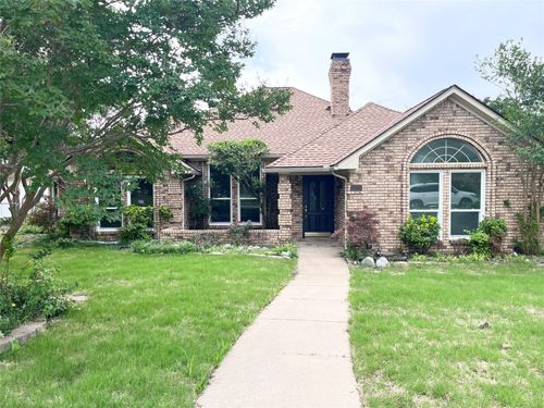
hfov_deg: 67.3
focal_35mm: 26
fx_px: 409
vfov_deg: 53.1
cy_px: 204
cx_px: 272
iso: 50
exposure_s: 1/1086
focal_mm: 5.1
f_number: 1.6
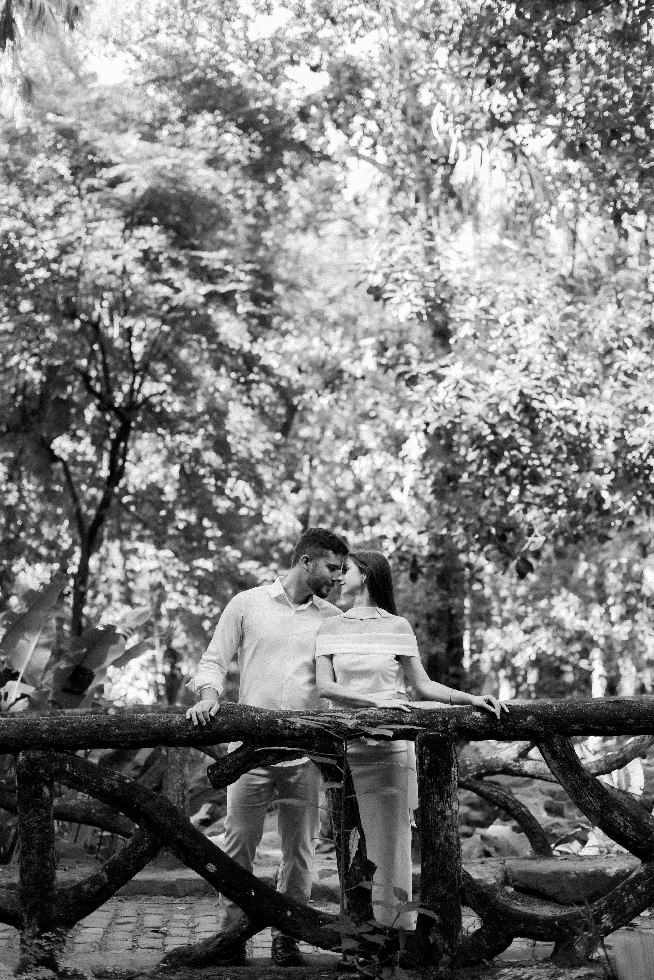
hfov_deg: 27.0
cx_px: 327
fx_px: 1361
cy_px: 490
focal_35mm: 50
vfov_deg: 39.6
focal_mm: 50
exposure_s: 1/200
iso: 400
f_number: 2.2
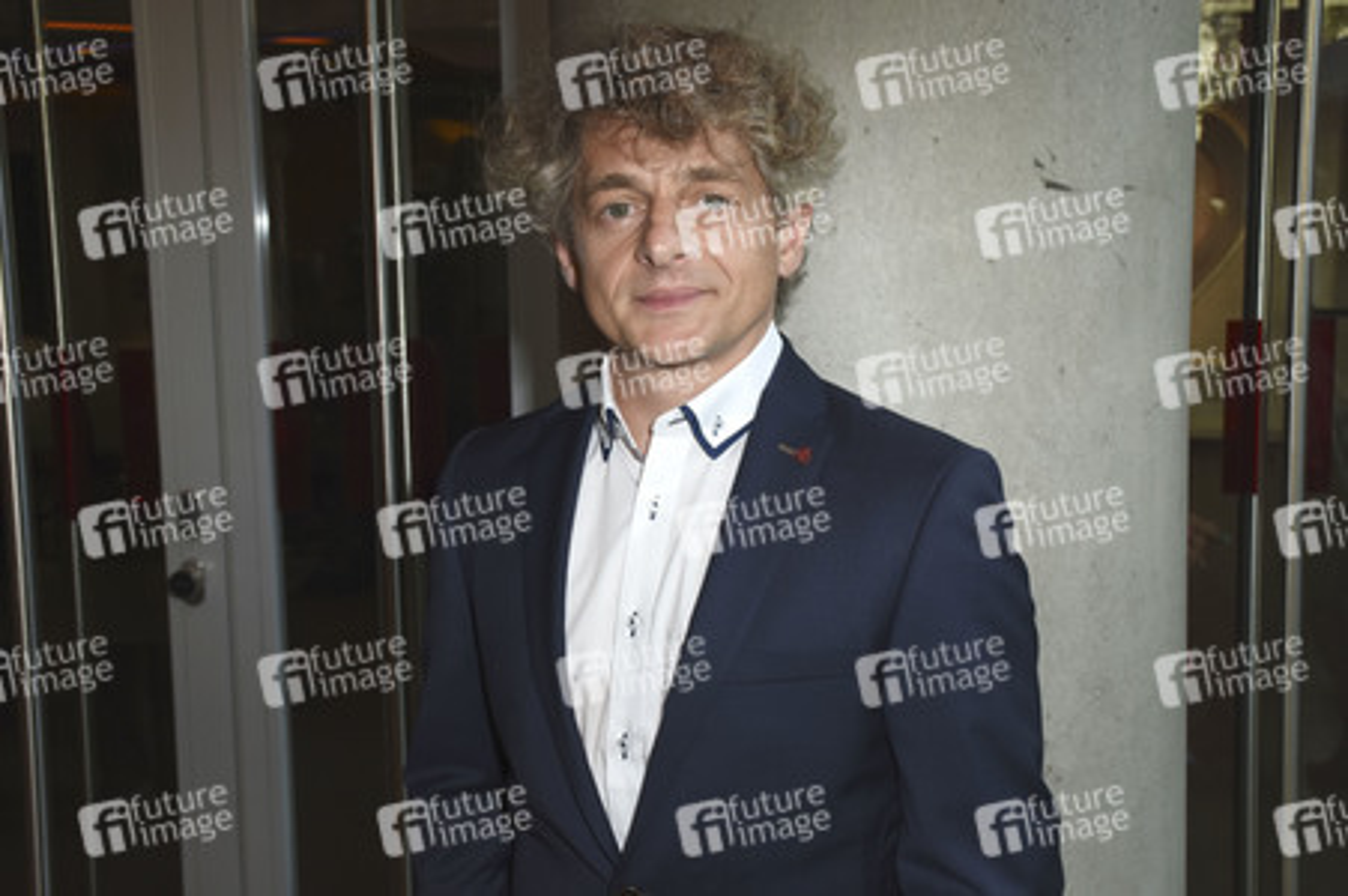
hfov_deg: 48.0
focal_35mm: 40
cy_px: 448
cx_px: 674
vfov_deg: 33.0
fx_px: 1515
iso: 640
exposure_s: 1/125
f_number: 5.6
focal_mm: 27
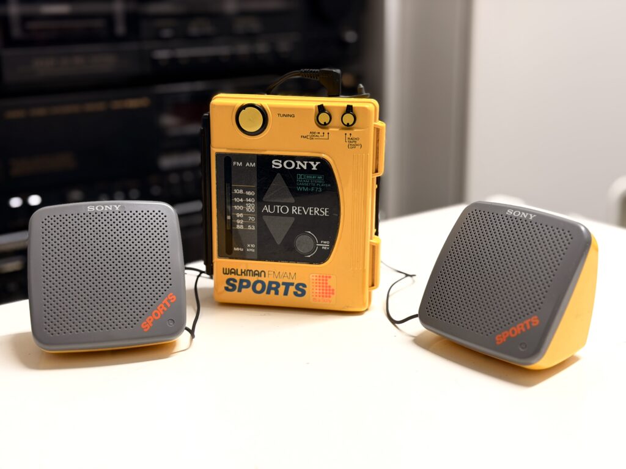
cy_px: 234
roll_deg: +0.7
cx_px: 313
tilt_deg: -16.5
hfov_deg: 39.7
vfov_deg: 30.3
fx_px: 868
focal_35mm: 48
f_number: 1.78
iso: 64
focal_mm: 6.76
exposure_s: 1/50
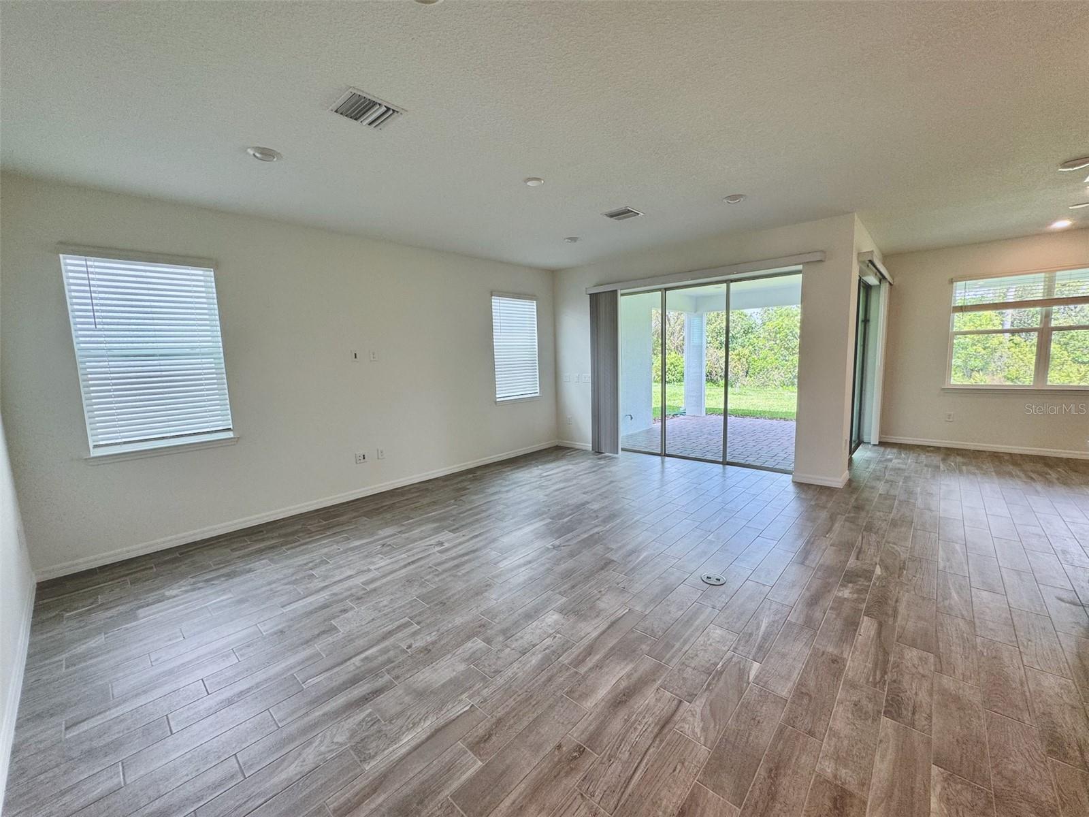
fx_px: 440
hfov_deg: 102.1
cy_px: 408
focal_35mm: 14
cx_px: 544
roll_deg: +1.6
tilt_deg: -7.6
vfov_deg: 85.7
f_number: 2.2
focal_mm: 2.22
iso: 64
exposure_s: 1/120
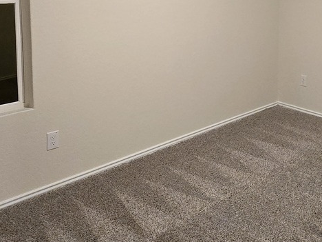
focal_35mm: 40
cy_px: 14
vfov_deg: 33.6
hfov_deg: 44.4
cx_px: 260
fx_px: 372
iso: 1000
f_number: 2.2
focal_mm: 2.2
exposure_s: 1/60
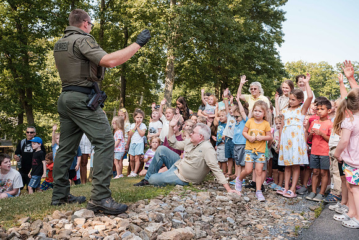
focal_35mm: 37
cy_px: 120
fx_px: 366
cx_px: 177
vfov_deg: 36.2
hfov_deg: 52.2
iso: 6400
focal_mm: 35
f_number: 16
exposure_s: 1/1000
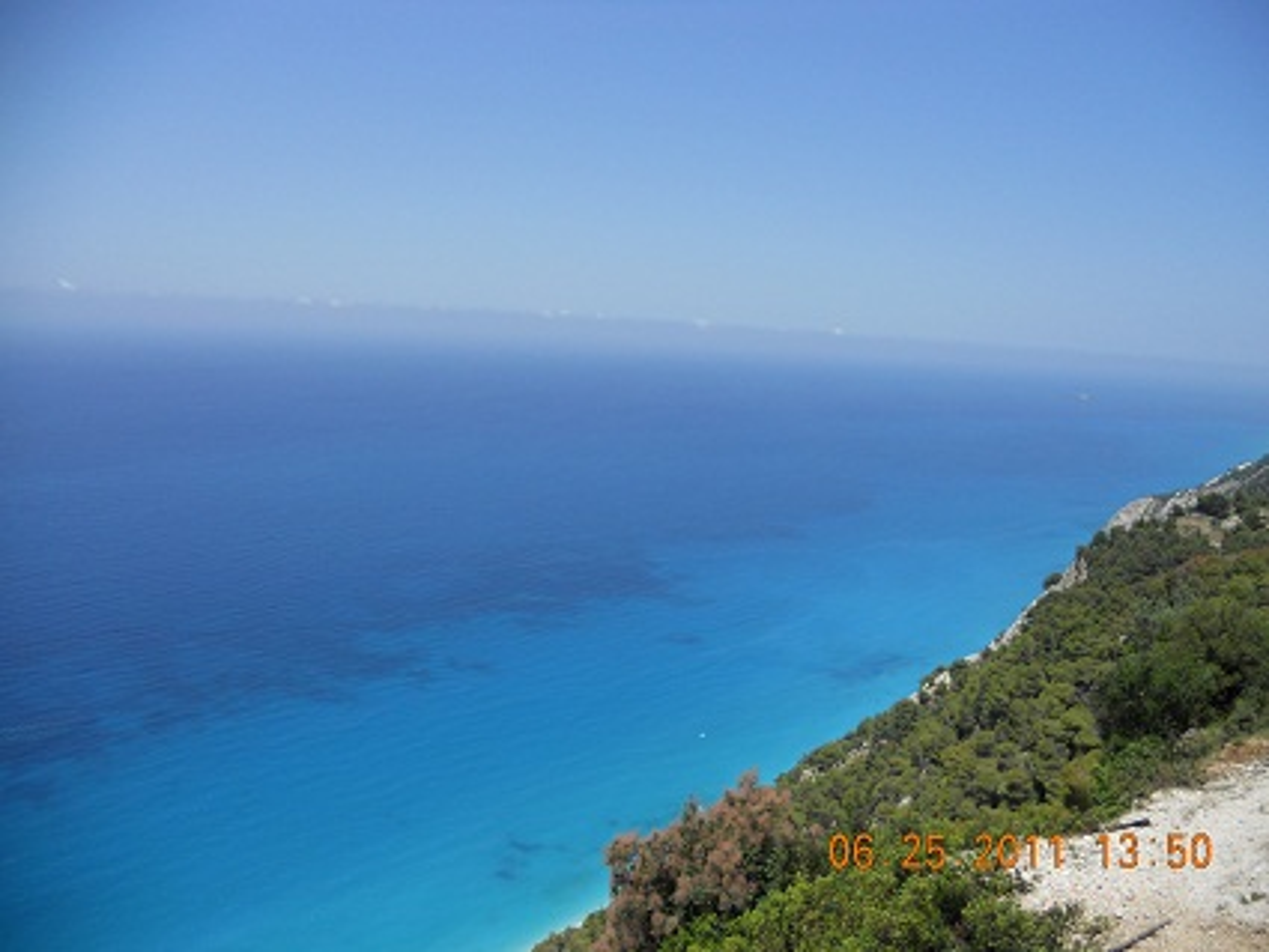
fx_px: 990
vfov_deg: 51.4
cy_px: 476
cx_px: 634
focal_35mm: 27
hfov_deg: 65.3
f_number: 3.2
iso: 80
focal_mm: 4.9
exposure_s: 1/1250
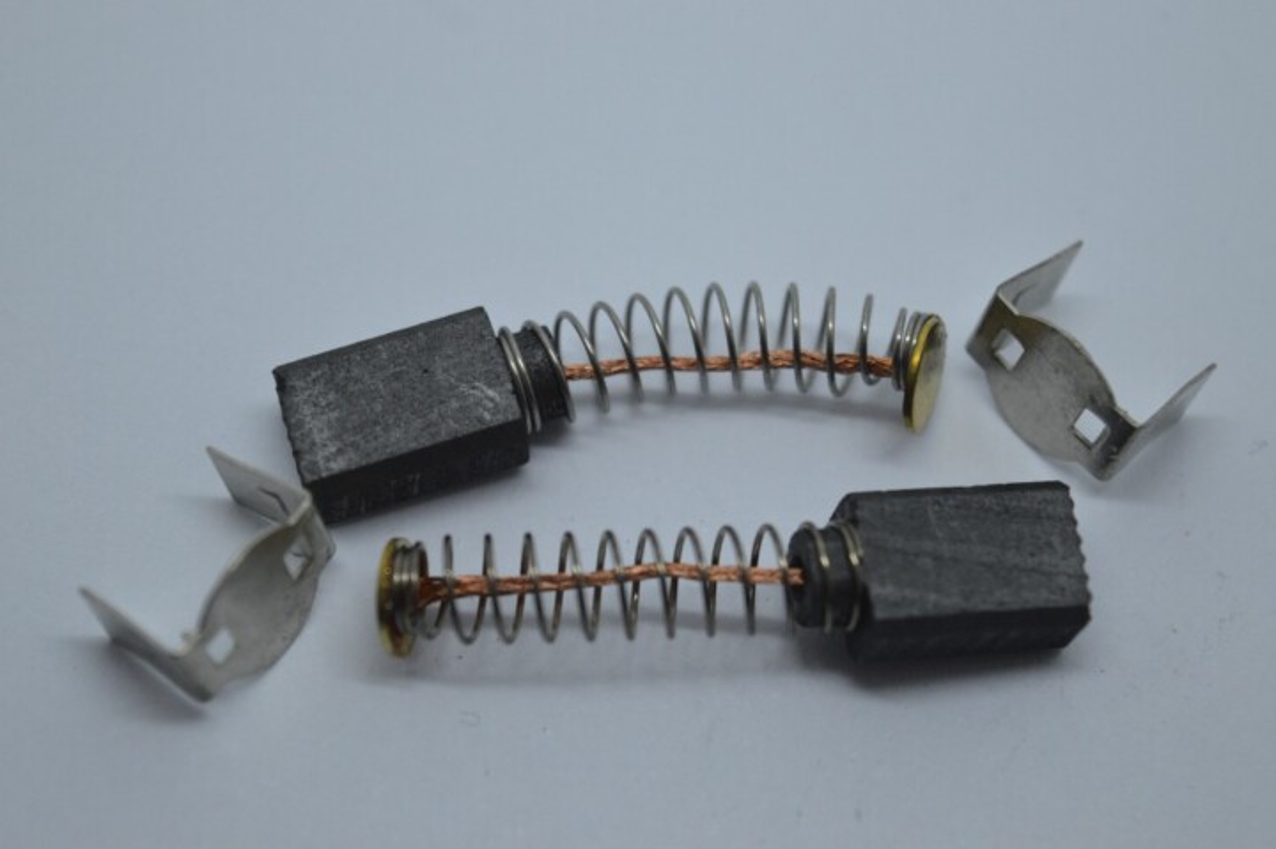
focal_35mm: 82
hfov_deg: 24.6
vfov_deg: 16.5
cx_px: 638
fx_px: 2922
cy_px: 424
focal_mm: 55
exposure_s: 1/125
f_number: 5.6
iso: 400
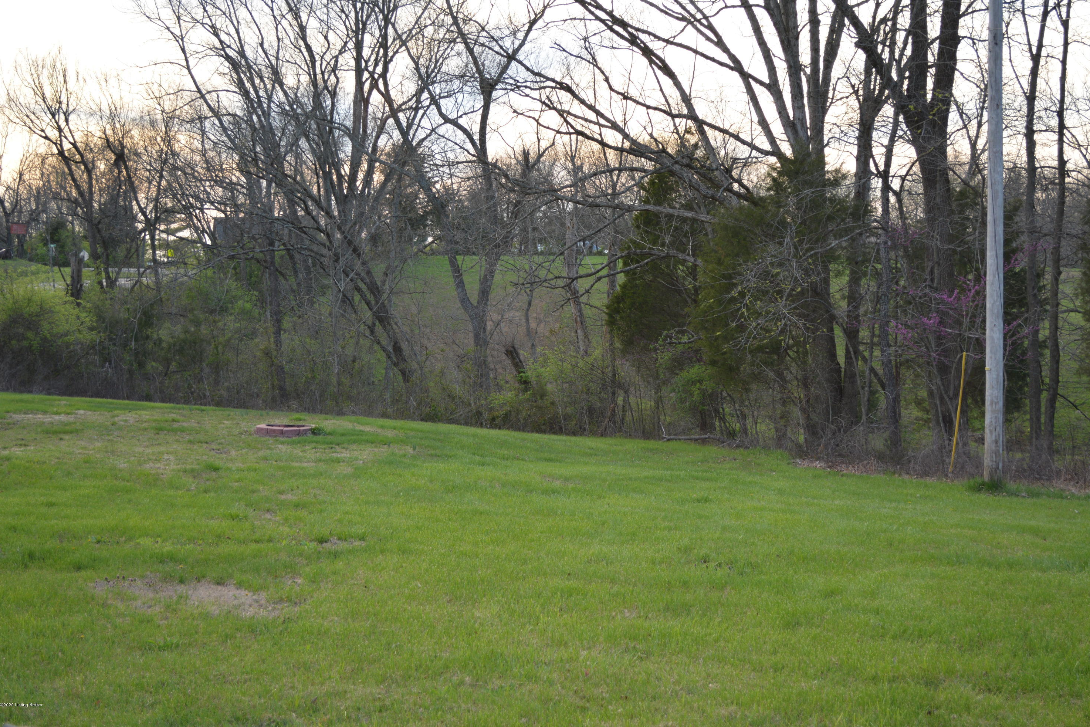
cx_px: 552
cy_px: 358
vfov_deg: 23.4
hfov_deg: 34.5
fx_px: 1756
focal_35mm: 58
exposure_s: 1/200
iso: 200
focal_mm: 38
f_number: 5
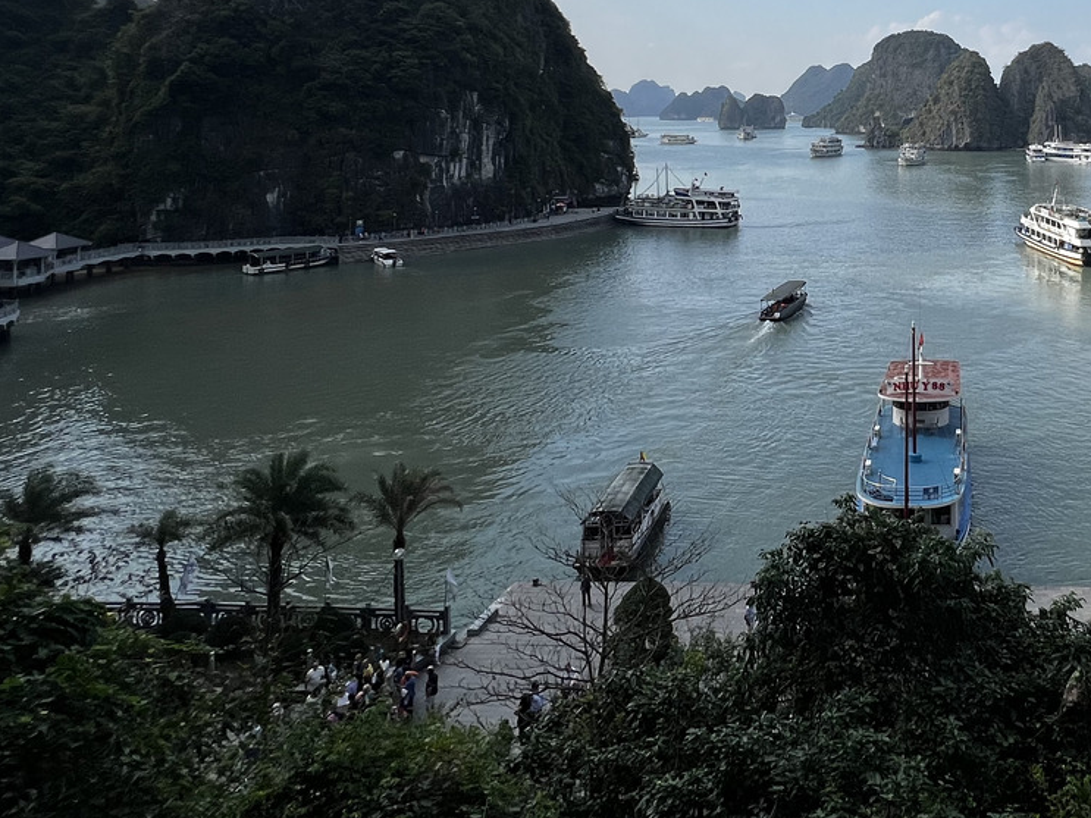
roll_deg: +0.3
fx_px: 882
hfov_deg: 57.0
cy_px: 88
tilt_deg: +1.8
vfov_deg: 45.3
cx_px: 925
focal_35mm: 28
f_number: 1.8
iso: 32
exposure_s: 1/1449
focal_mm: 1.57
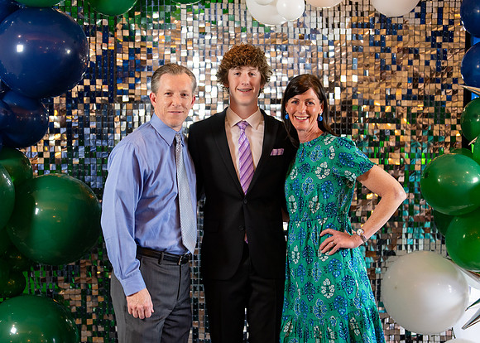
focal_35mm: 53
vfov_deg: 26.5
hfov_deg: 36.5
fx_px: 728
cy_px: 172
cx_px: 240
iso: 800
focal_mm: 50
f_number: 1.2
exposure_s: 1/320
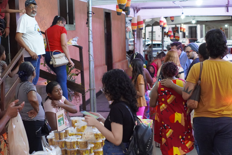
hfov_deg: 27.0
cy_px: 78
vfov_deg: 18.2
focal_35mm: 75
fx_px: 483
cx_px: 116
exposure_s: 1/160
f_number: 4
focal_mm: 50
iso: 6400
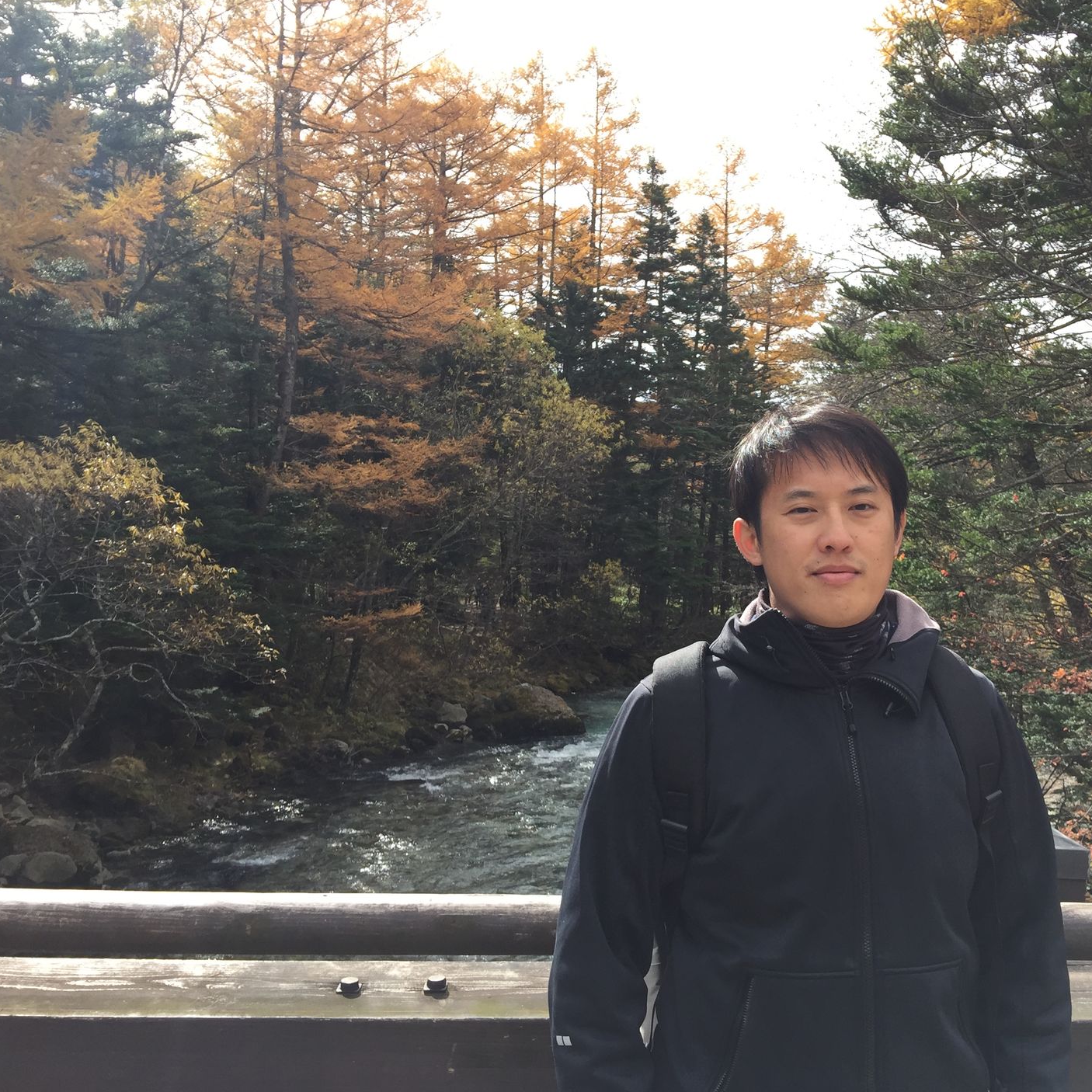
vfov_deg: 47.2
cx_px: 718
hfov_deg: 46.6
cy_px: 558
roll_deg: -2.3
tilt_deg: +0.1
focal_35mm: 35
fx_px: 1249
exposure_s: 1/557
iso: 32
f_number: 2.2
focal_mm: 4.15
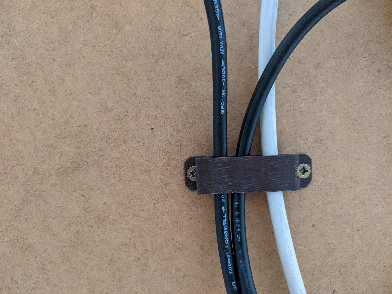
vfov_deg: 51.4
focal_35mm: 27
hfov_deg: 65.3
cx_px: 196
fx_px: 306
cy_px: 147
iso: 1042
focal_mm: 4.44
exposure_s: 1/33.3
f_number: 1.8
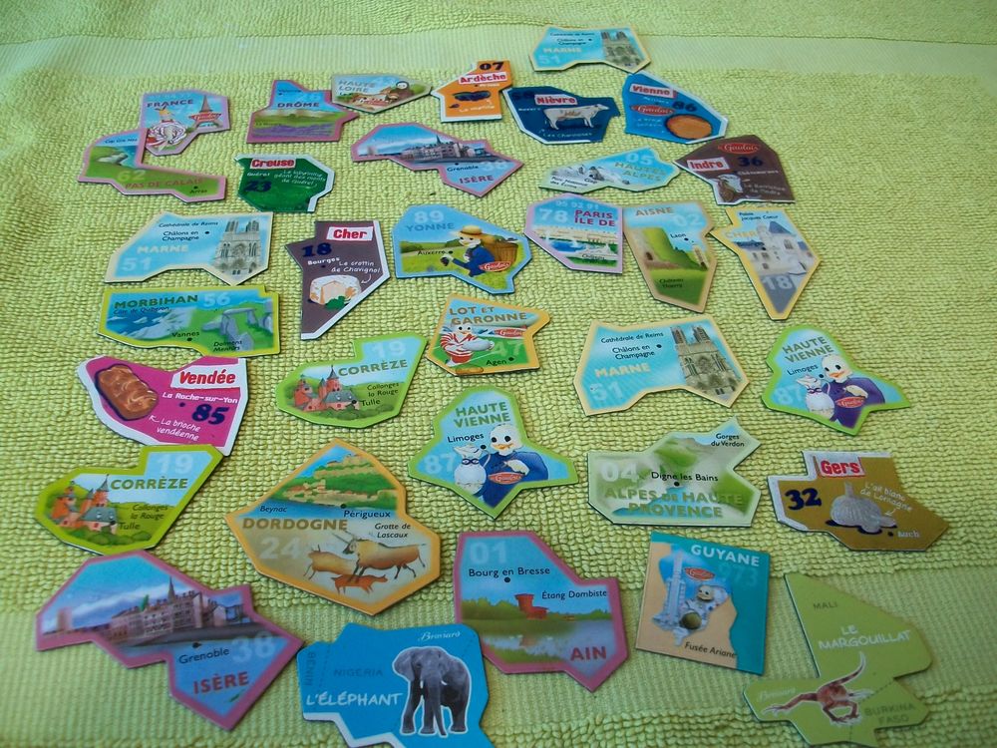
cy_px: 374
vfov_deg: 41.8
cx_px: 498
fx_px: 979
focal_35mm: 34
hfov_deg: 54.0
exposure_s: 1/160
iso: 80
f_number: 2.8
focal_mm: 5.7
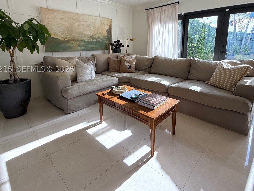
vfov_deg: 67.4
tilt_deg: -9.8
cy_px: 69
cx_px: 140
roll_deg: -0.5
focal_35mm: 19
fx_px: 139
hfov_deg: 84.4
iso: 64
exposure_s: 1/269
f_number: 2.2
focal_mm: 2.22
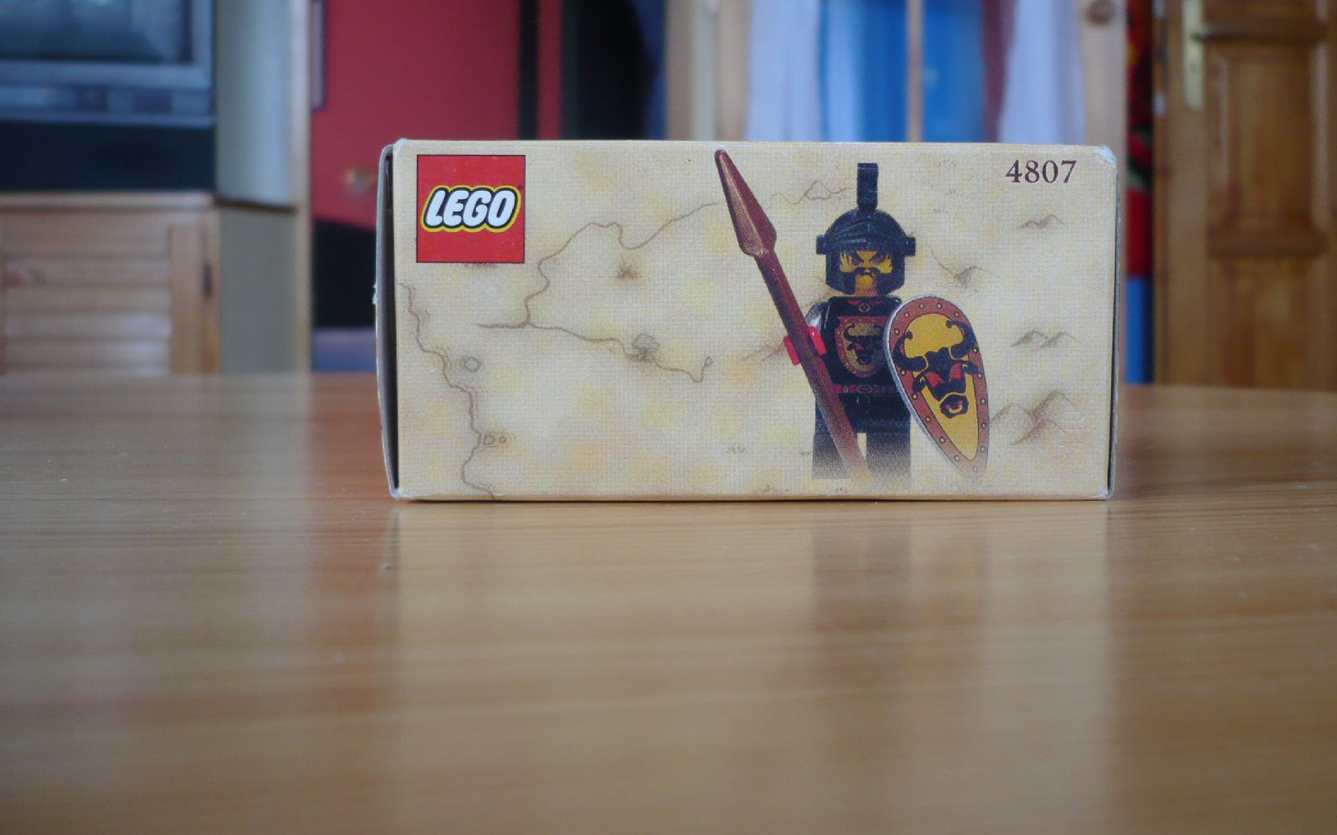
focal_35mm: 40
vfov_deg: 31.9
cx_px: 716
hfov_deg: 49.2
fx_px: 1457
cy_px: 319
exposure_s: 1/30
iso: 100
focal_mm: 5.8
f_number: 2.8
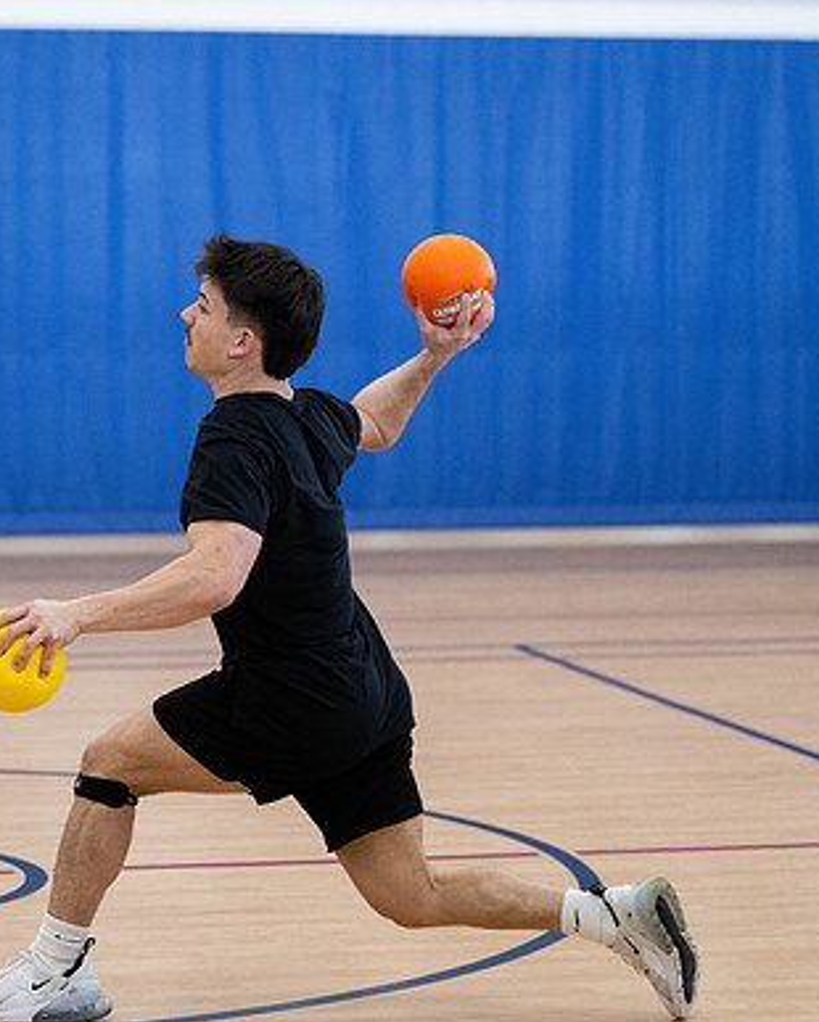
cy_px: 508
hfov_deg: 12.6
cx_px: 319
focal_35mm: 122
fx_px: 3694
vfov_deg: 15.8
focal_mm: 82
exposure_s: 1/1000
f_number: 2.8
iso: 4000
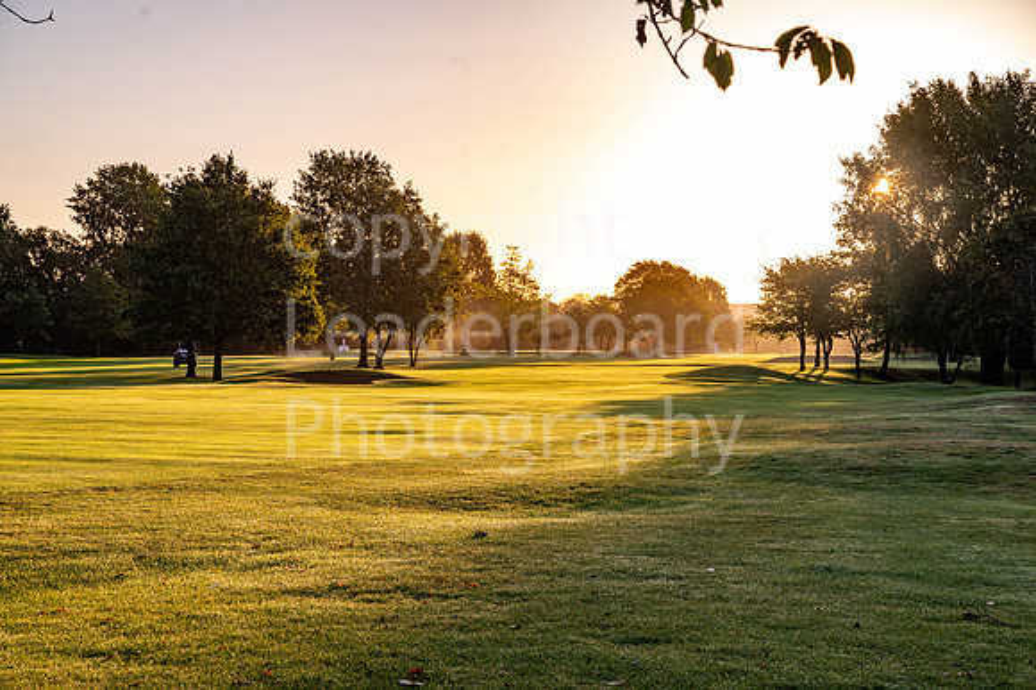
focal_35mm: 70
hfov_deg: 28.9
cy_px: 345
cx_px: 518
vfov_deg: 19.4
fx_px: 2013
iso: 200
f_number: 8
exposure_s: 1/320
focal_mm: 70
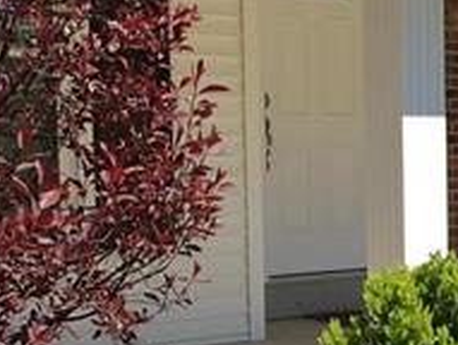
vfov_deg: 15.2
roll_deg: +1.4
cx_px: 314
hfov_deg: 20.1
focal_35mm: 97
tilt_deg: -3.7
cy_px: 283
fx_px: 1286
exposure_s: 1/950
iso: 25
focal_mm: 4.15
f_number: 2.2
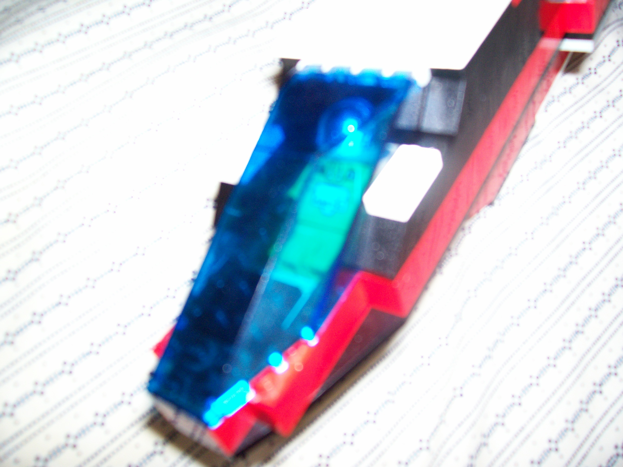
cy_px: 234
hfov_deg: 54.0
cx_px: 312
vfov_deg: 41.8
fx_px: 612
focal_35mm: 34
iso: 140
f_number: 2.7
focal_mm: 5.6
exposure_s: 1/112
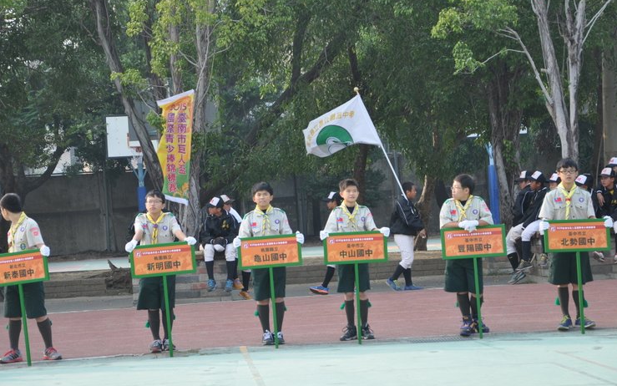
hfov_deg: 14.9
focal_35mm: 141
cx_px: 306
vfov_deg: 9.3
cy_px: 188
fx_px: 2364
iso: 200
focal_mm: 85
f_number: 6.3
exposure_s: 1/160
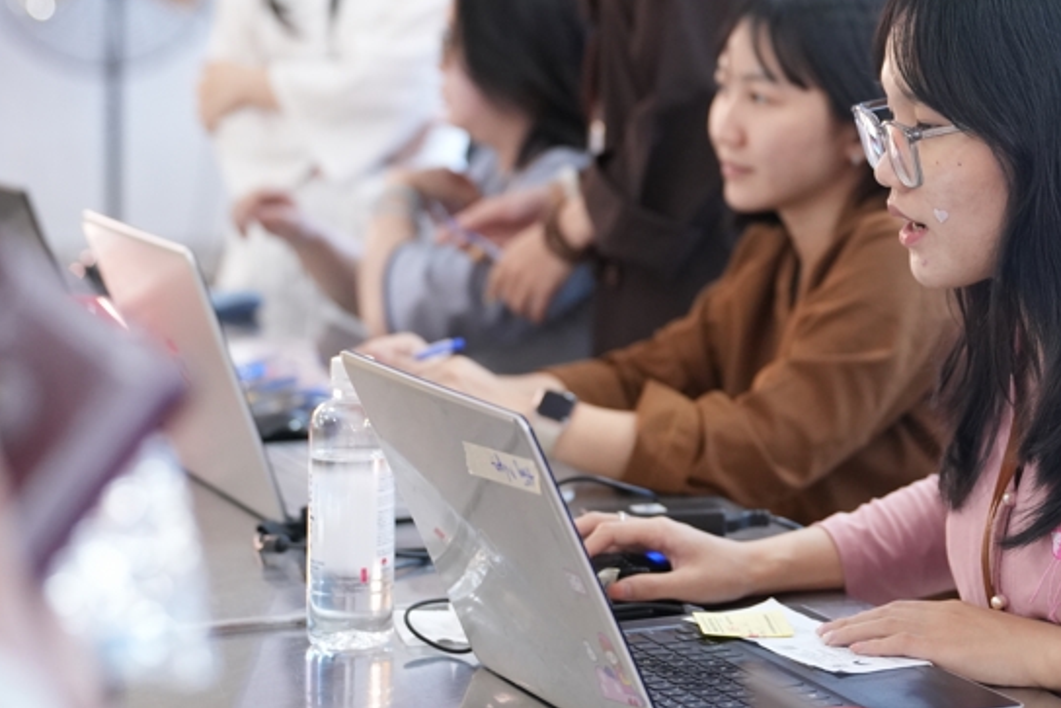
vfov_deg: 11.4
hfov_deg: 16.9
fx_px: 3537
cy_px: 176
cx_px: 859
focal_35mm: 120
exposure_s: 1/100
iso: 2500
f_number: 2.8
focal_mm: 67
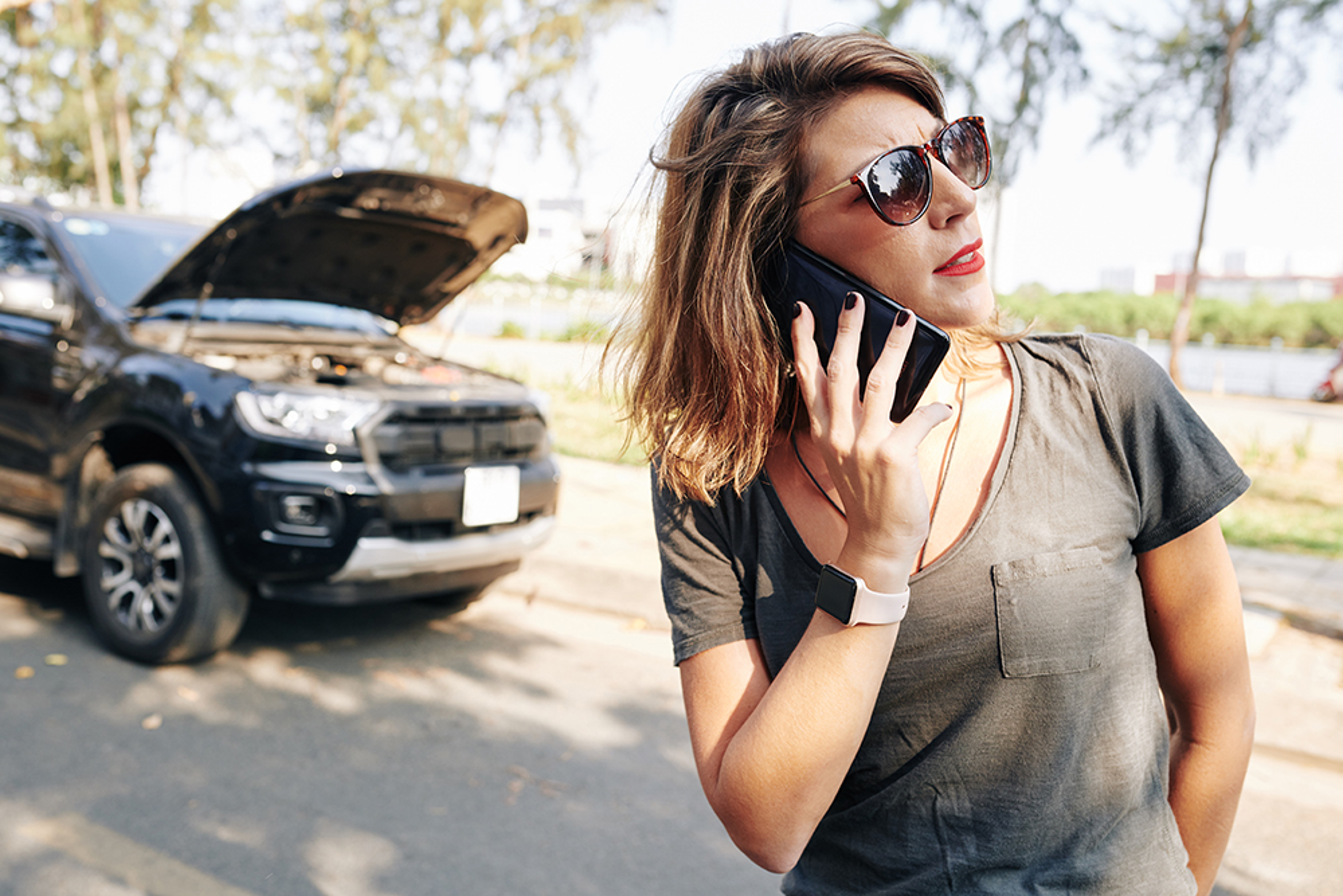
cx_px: 672
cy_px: 448
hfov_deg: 54.4
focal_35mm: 35
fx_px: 1306
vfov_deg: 37.9
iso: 250
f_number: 4.5
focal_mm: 35
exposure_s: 1/250
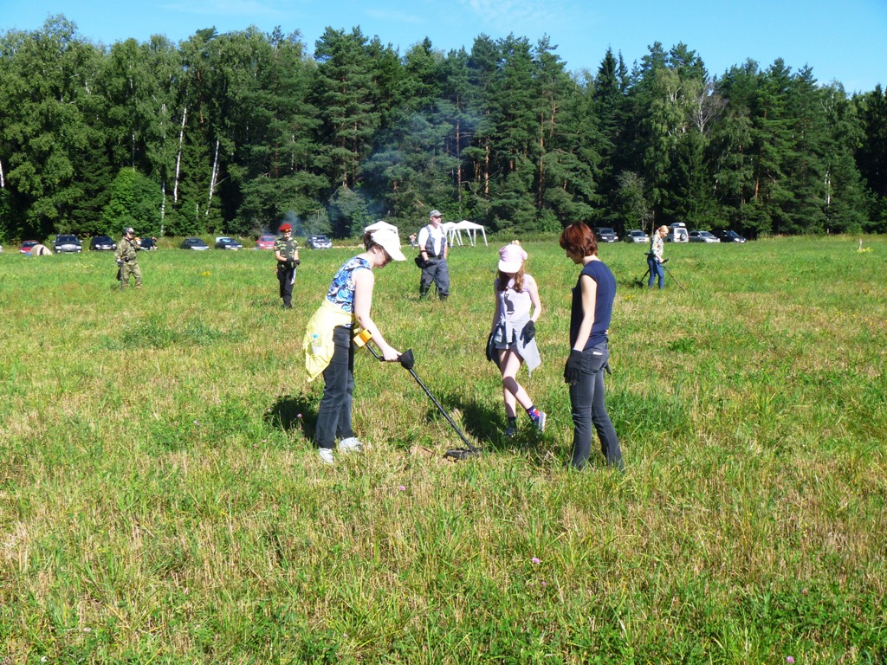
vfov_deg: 40.7
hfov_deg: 52.6
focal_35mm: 35
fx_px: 897
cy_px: 332
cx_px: 444
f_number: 5.6
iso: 100
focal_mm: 6.3
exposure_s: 1/250
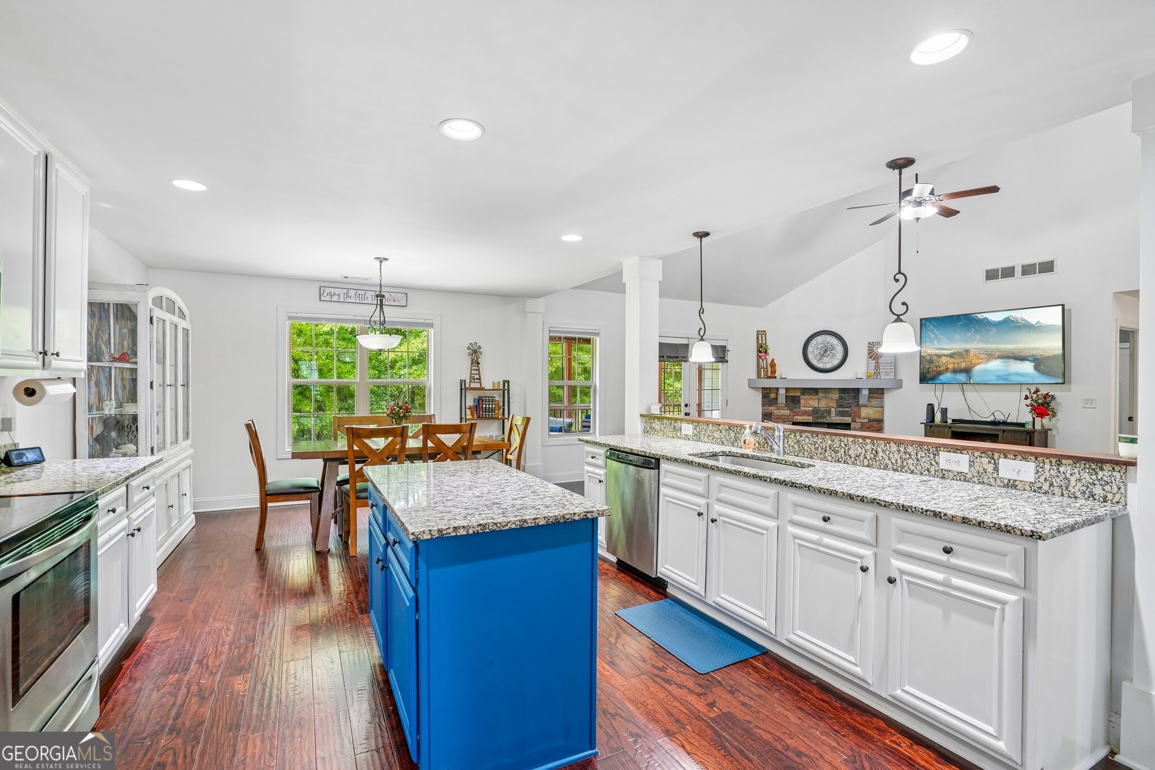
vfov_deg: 73.7
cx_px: 578
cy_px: 385
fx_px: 513
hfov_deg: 96.7
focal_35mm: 16
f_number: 8
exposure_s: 1/6
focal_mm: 16
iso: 400
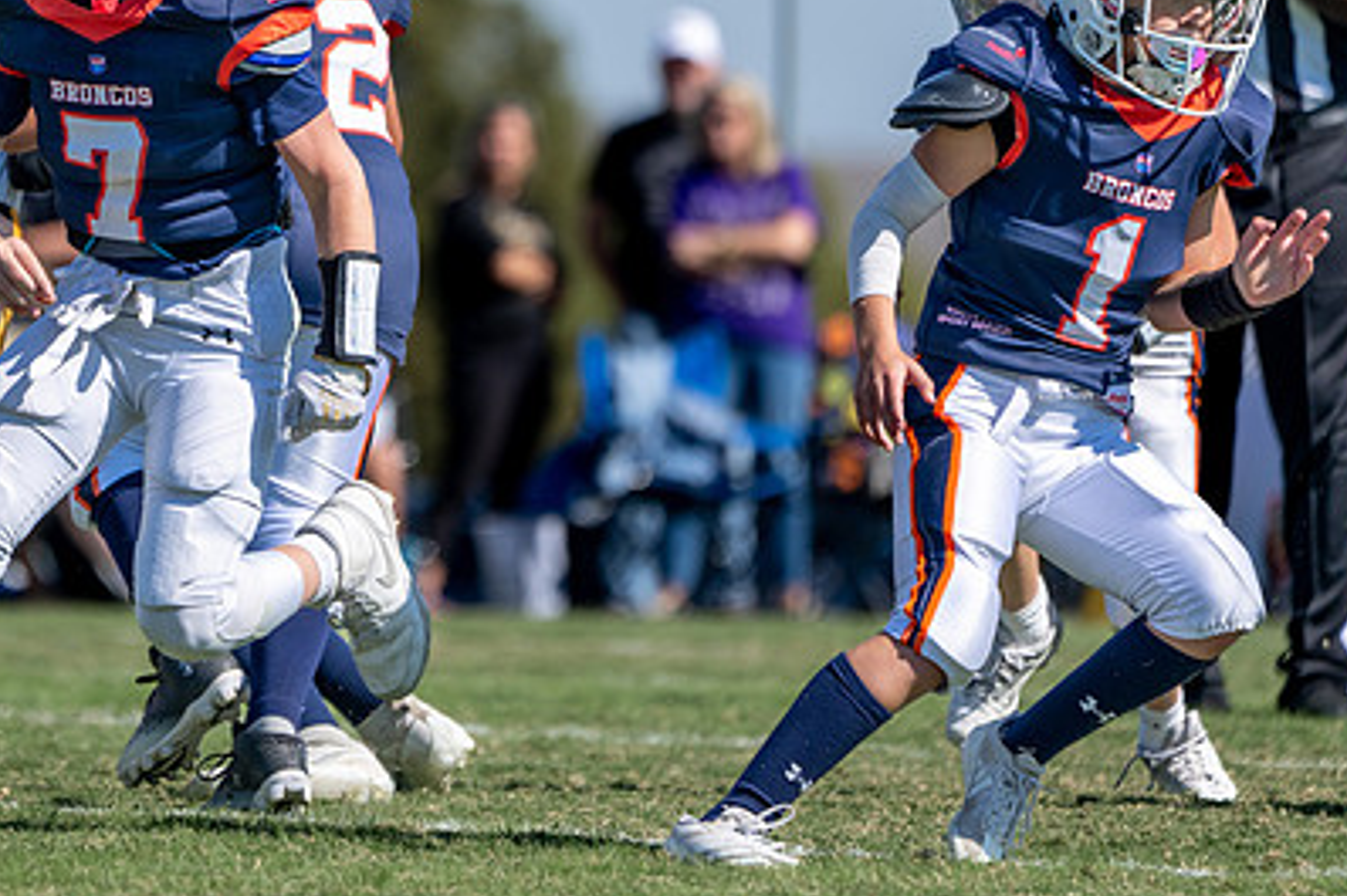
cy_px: 197
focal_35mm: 666
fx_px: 24908
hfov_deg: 3.1
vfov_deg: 2.1
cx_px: 347
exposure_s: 1/1600
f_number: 5.6
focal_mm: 400
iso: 200
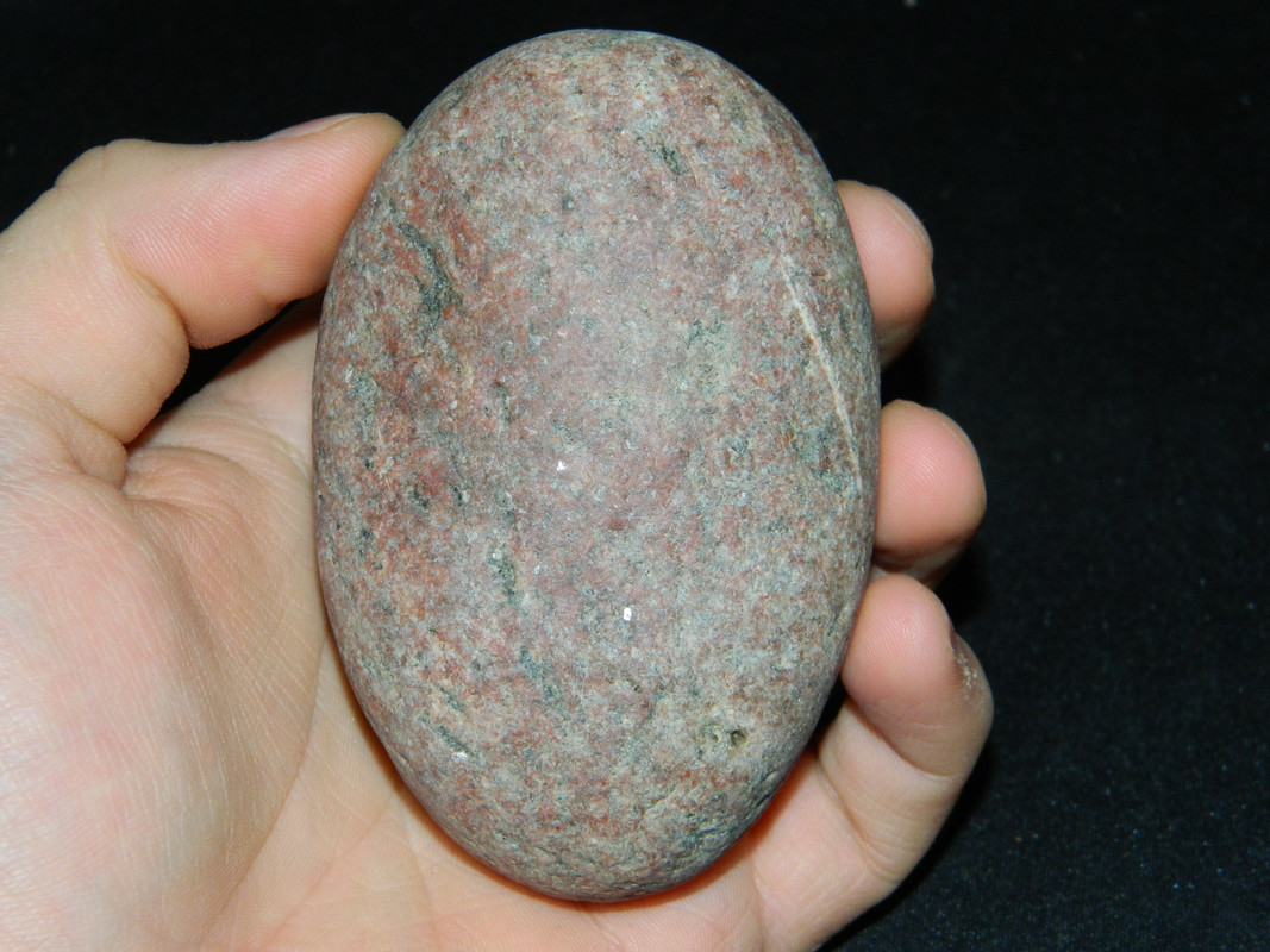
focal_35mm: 103
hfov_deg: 19.1
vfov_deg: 14.4
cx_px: 635
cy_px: 476
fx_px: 3778
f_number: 4.5
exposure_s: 1/60
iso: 200
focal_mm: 18.6
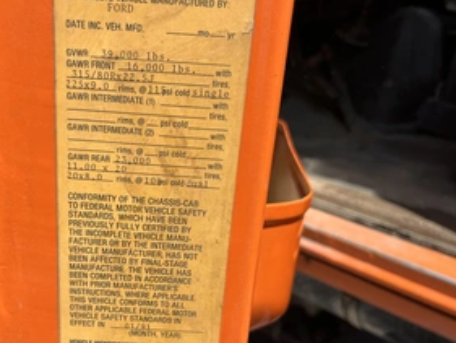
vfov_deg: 38.6
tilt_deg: -24.0
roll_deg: -4.5
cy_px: 203
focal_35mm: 37
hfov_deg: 49.8
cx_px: 180
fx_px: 488
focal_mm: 5.1
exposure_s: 1/2309
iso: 50
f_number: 1.6
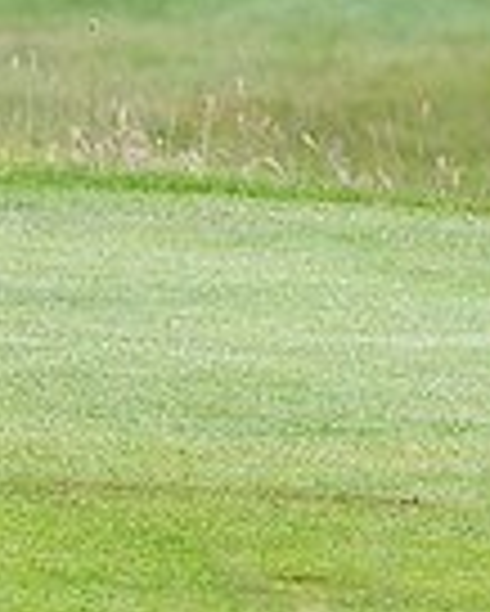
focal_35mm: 928
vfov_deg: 2.1
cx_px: -800
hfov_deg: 1.7
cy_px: -164
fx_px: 16804
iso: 800
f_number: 5.6
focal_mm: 155
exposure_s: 1/1250
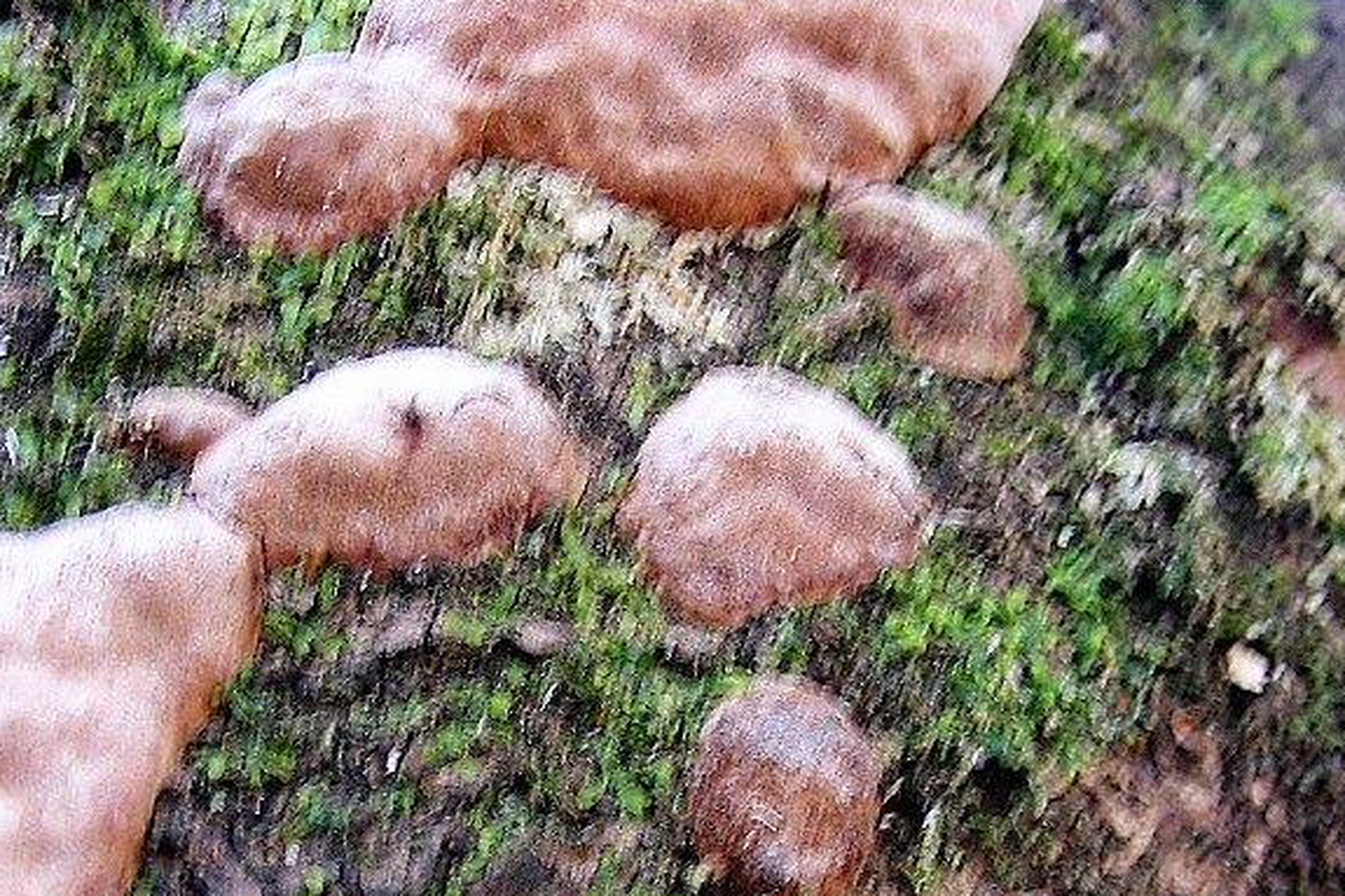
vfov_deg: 24.3
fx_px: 2054
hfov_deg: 36.3
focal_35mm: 55
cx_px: 662
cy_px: 697
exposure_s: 1/8.4
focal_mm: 6.3
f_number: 3.5
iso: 50
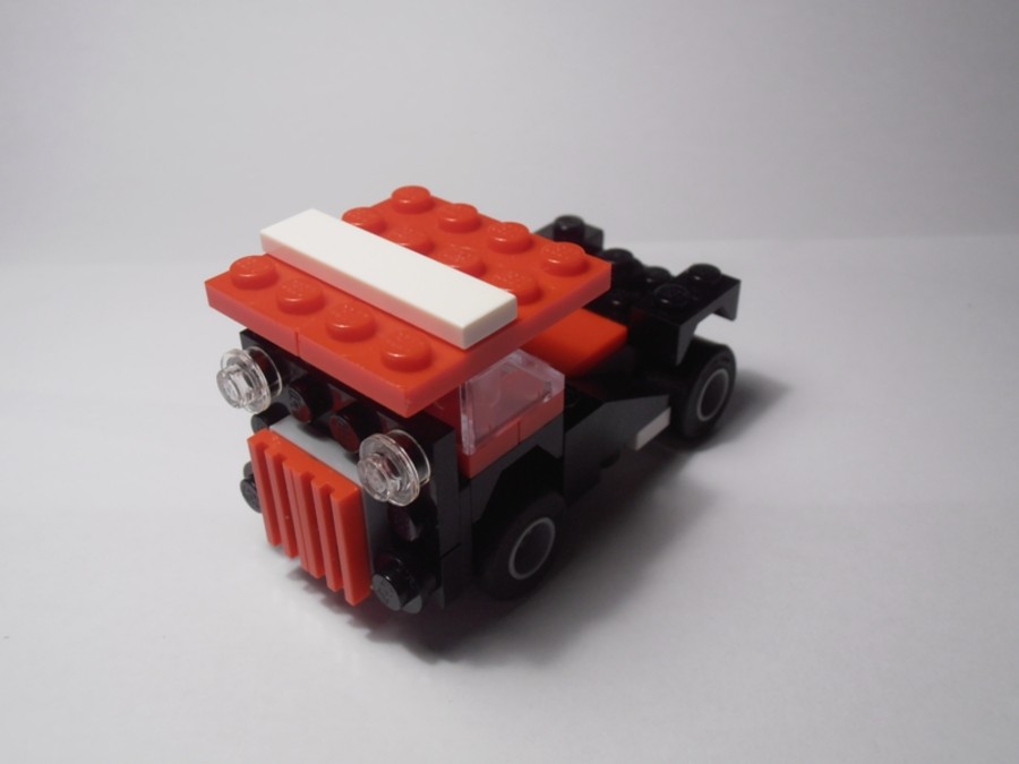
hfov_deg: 50.1
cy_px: 382
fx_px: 1089
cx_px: 510
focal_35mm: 37
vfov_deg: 38.7
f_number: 3.9
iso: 80
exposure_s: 1/60
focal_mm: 6.61
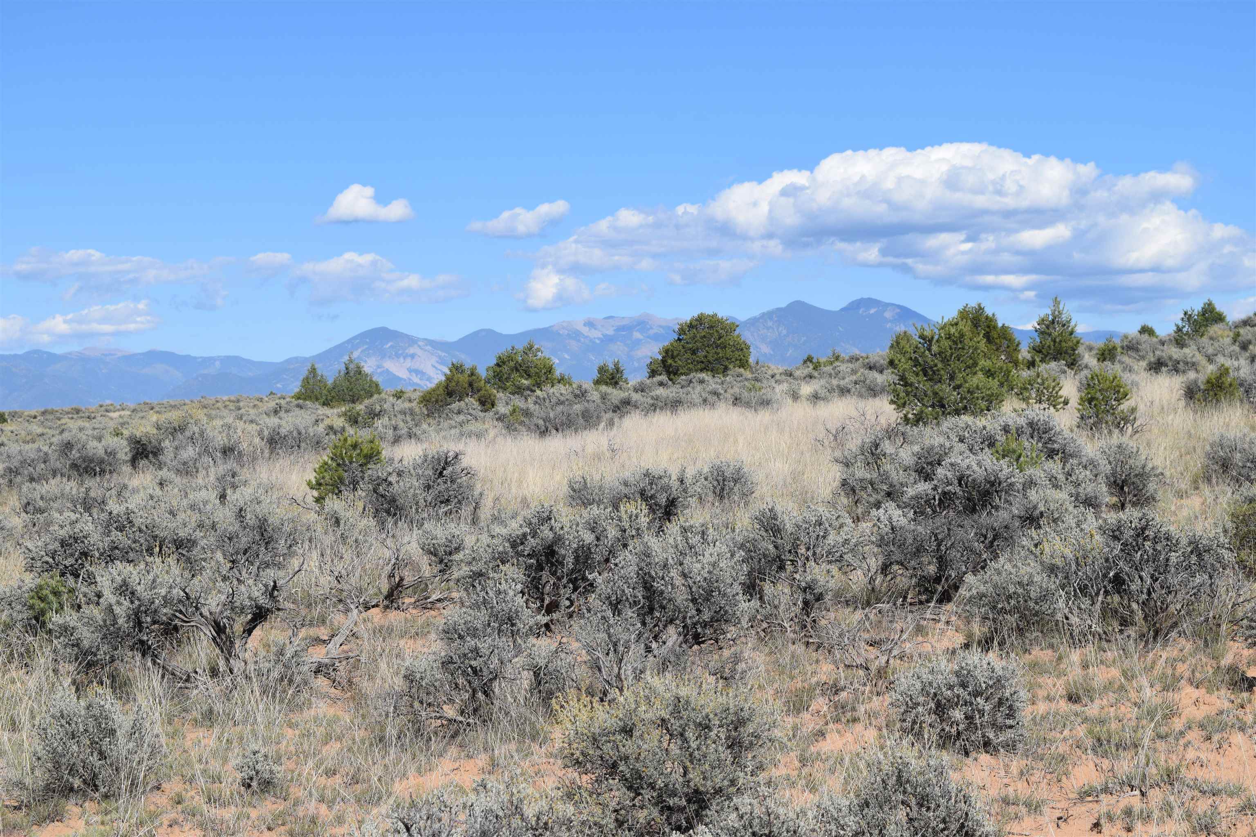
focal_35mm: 78
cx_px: 628
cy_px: 418
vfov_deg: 17.5
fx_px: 2721
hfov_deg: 26.0
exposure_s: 1/500
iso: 200
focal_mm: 52
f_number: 11
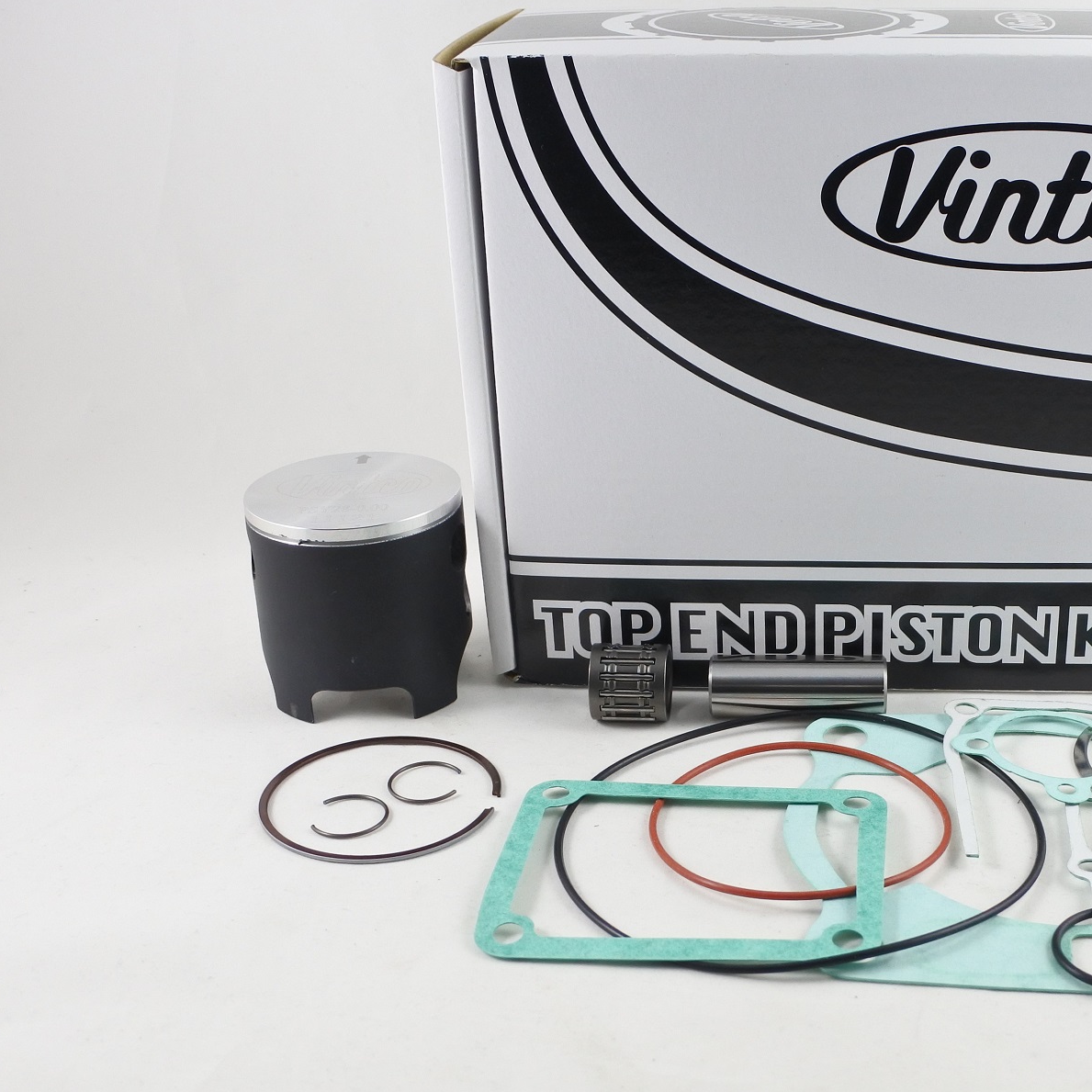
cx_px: 749
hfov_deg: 46.3
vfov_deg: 47.2
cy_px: 540
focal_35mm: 35
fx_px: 1249
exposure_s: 1/125
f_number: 3.5
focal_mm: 10
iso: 450
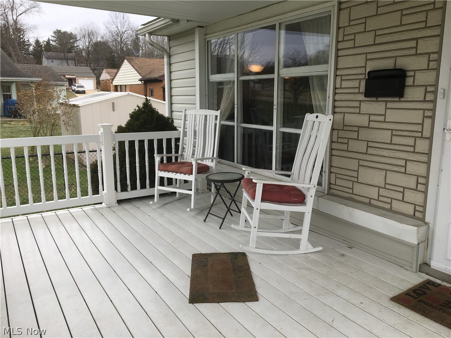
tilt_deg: -11.0
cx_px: 226
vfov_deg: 48.2
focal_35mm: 29
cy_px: 169
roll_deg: -0.7
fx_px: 378
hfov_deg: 61.7
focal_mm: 4.15
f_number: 2.2
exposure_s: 1/503
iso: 25
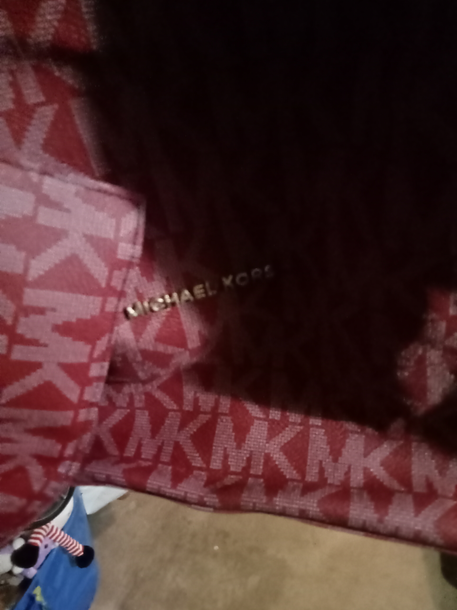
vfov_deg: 63.4
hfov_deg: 49.7
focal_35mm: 28
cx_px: 228
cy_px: 305
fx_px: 493
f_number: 2.2
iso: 5431
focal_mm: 3.46
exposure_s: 1/25
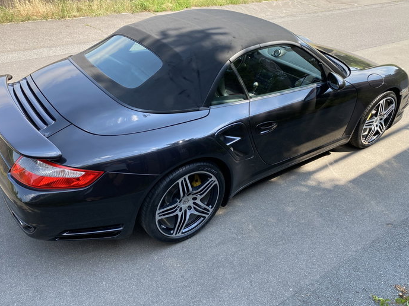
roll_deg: -3.5
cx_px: 192
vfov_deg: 48.2
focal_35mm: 29
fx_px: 342
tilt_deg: -33.3
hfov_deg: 61.6
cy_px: 151
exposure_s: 1/539
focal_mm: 4.25
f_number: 1.8
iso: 32
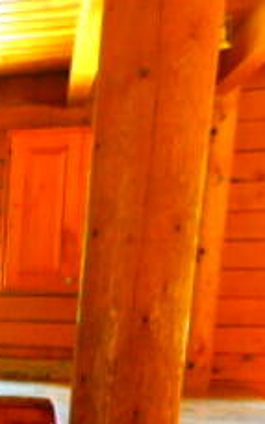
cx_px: -265
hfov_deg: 15.4
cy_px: 426
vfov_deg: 28.3
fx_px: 786
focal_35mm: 68
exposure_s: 1/8
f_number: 3
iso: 500
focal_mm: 4
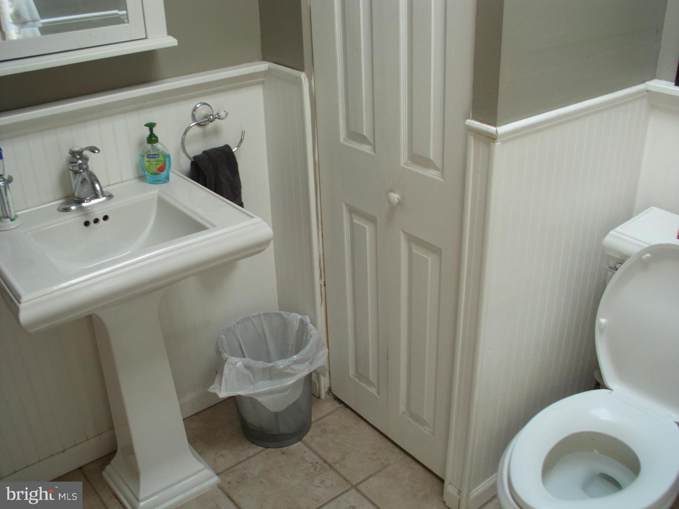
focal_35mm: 38
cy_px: 254
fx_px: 745
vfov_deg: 37.7
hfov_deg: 49.0
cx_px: 340
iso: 100
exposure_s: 1/60
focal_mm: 6.3
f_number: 2.9
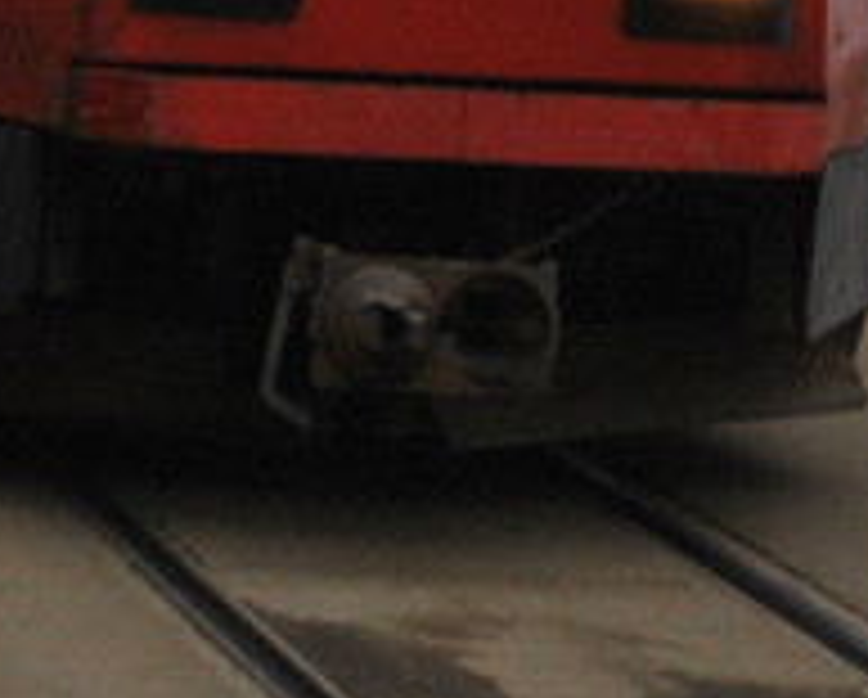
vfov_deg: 4.6
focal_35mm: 332
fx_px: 8542
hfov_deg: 5.8
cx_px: 470
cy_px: -1054
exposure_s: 1/500
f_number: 5
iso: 320
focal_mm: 38
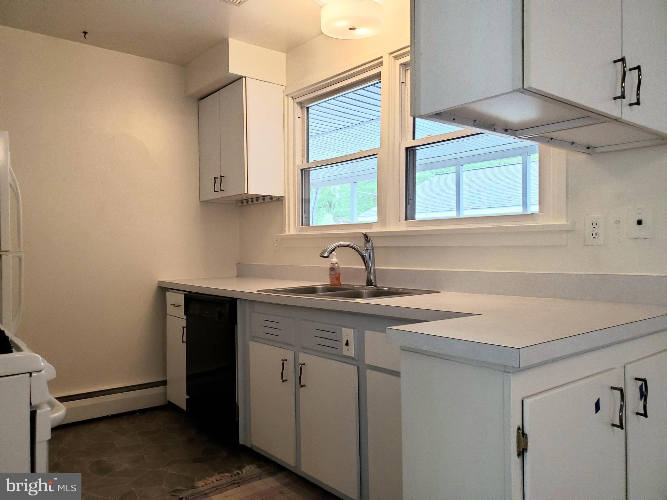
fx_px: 501
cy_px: 250
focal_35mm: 26
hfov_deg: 67.3
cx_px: 334
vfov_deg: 53.1
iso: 200
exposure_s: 1/120
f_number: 2.4
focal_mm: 4.3
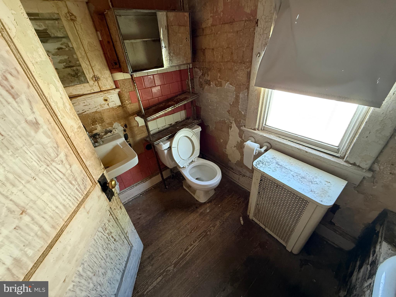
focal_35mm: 14
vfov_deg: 85.7
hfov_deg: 102.1
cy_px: 148
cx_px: 198
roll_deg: +4.7
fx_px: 160
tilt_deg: -34.4
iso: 640
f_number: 2.2
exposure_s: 1/60
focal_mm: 2.22
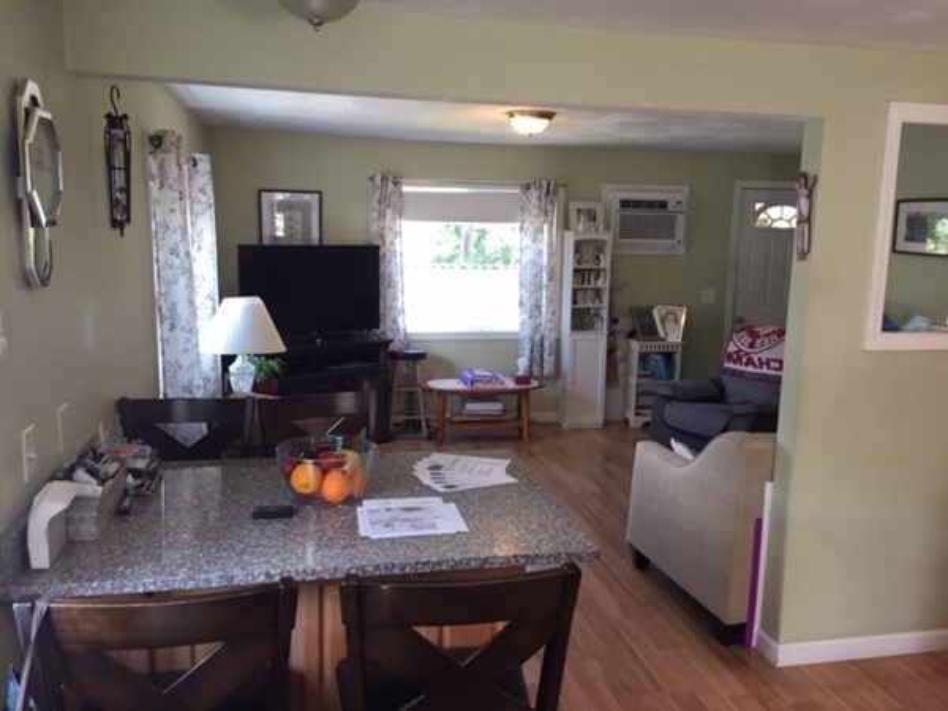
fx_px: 794
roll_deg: -1.6
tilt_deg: -9.6
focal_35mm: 29
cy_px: 356
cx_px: 474
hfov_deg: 61.7
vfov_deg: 48.2
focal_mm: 4.15
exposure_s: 1/30
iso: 50
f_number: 2.2
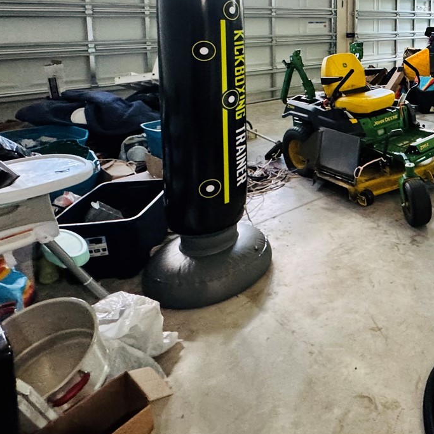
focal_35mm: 29
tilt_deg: -6.9
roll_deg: -2.3
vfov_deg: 50.7
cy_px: 62
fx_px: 411
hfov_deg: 47.2
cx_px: 425
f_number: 2.2
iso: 640
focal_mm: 2.22
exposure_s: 1/60
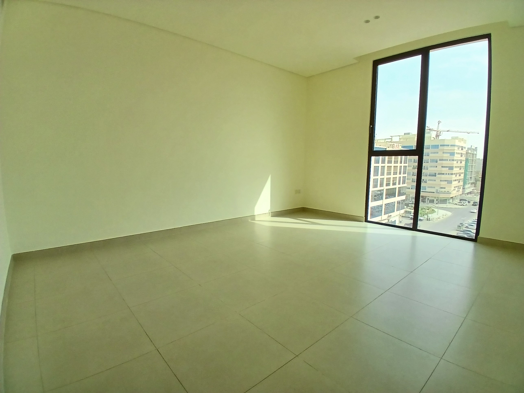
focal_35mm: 17
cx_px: 262
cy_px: 196
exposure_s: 1/291
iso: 50
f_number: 2.2
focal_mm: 1.4
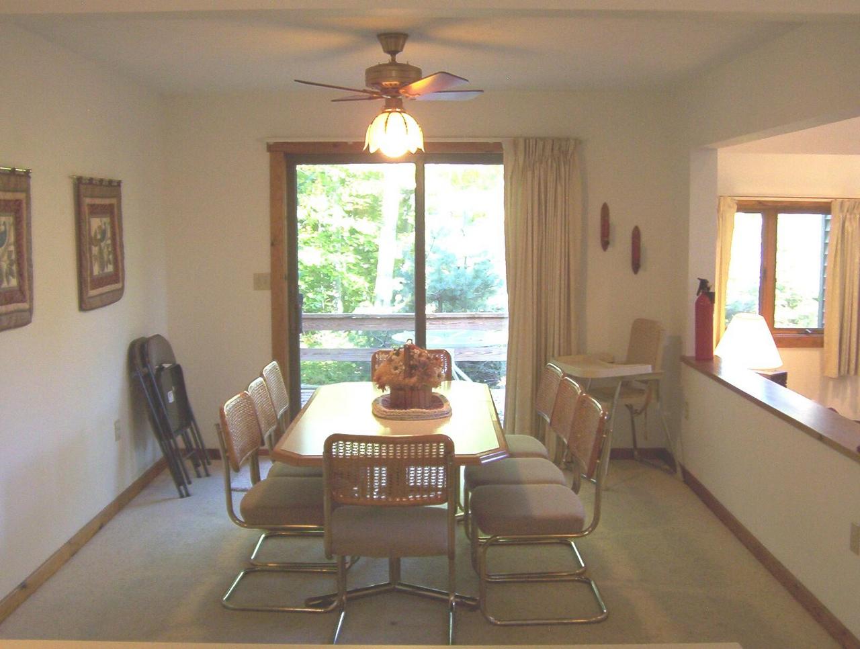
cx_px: 430
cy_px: 324
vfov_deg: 39.8
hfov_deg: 51.3
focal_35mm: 36
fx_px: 896
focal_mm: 5.54
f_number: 2.76
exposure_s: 1/30
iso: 140
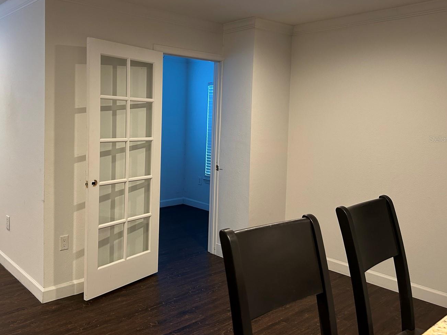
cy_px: 139
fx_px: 413
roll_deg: -1.3
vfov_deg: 44.0
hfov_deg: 56.5
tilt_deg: -4.2
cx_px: 187
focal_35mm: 32
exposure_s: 1/60
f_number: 1.5
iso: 160
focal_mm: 5.7
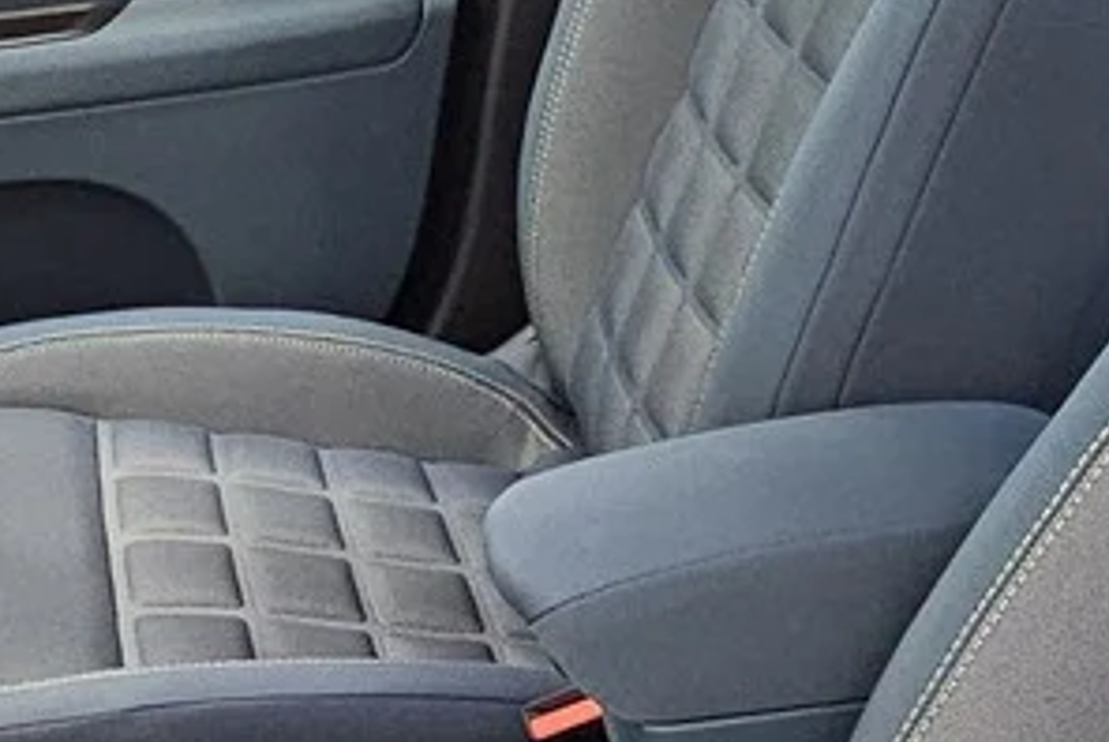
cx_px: 495
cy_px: 618
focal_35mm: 73
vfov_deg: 18.5
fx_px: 2251
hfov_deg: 27.7
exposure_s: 1/33.3
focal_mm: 2.2
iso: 400
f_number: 2.2
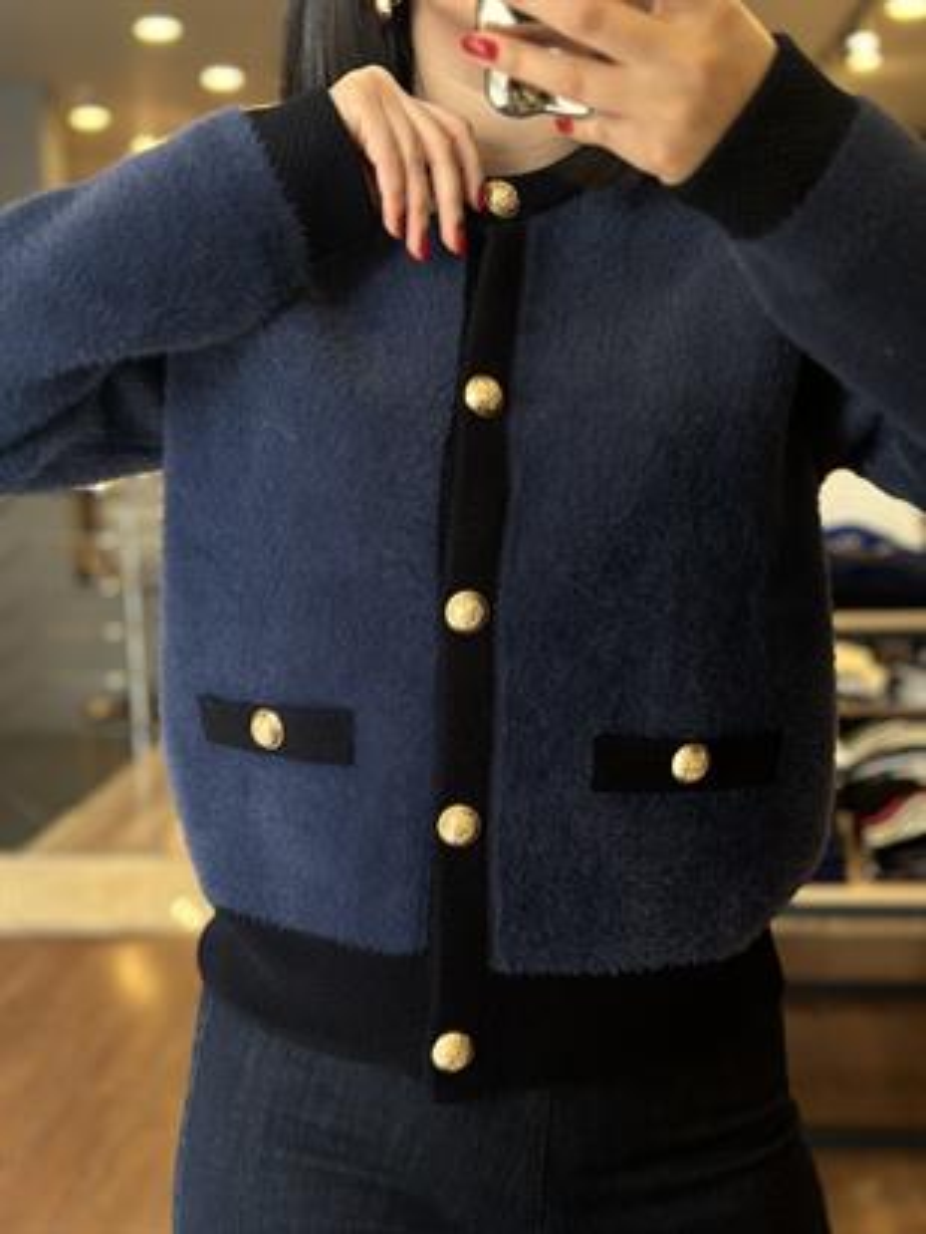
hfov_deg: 30.3
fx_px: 1711
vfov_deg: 39.6
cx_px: 463
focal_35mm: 48
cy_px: 617
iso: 125
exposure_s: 1/69
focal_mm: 6.86
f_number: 1.78
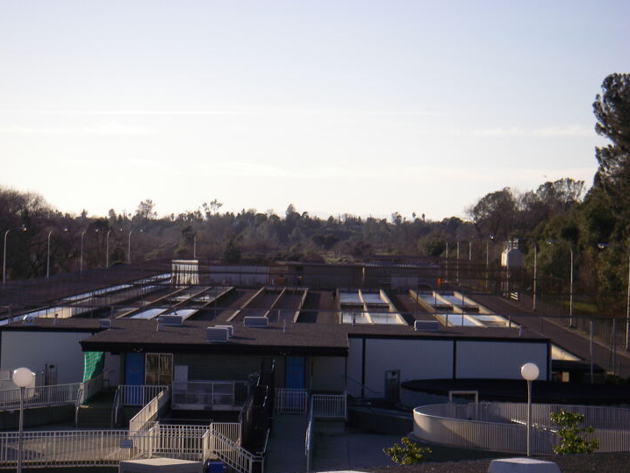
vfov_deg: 11.7
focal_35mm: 127
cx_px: 285
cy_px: 250
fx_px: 2312
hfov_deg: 15.5
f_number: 4
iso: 64
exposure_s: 1/500
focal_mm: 18.9
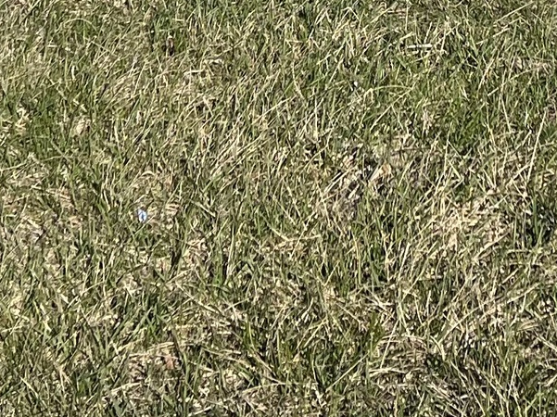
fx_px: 2139
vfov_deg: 10.0
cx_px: 539
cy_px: -526
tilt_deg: +1.2
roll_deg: +0.2
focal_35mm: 133
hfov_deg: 14.6
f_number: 1.6
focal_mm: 5.1
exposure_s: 1/5076
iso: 50
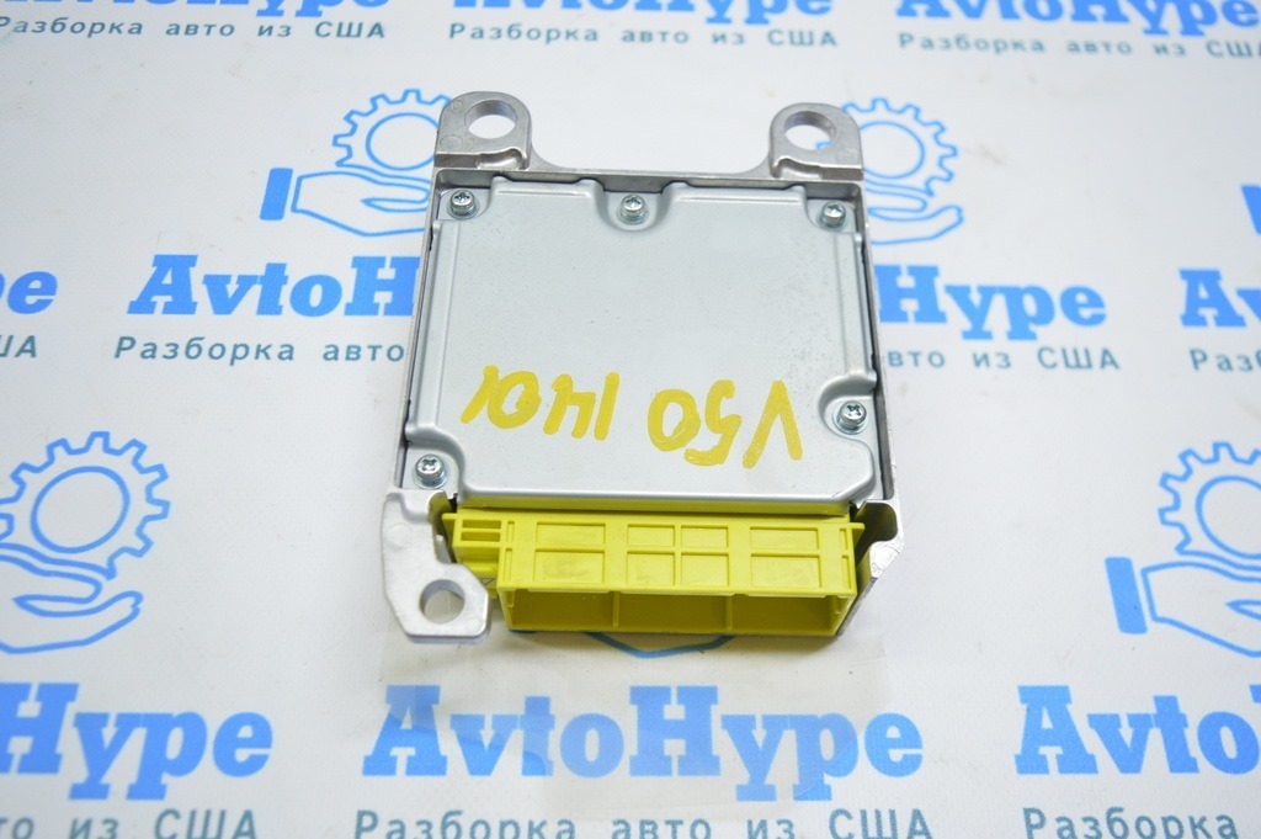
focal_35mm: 32
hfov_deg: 59.5
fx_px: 1102
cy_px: 420
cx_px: 630
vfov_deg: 41.6
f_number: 3.8
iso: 400
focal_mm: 21
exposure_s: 1/50
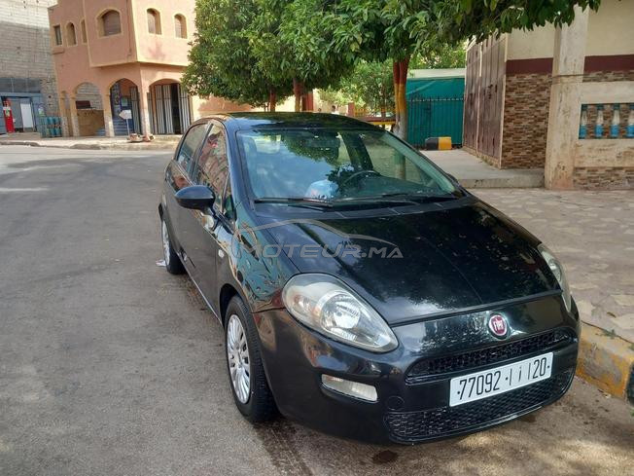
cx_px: 317
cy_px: 238
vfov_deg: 51.4
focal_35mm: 27
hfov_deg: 65.3
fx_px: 495
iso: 25
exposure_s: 1/100
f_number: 1.8
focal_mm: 4
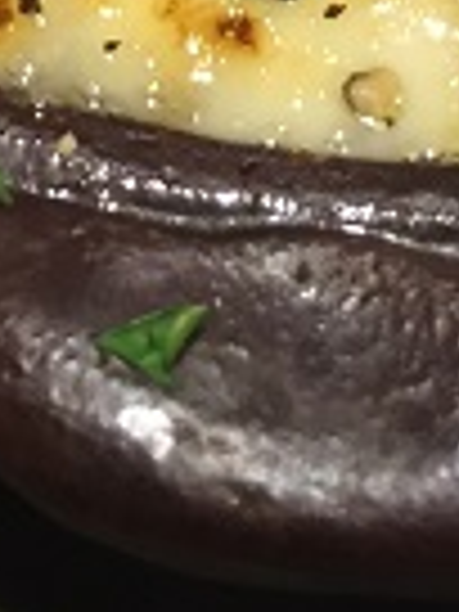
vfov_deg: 12.2
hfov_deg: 10.9
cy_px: -765
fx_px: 2404
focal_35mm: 136
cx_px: 288
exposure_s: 1/30
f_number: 2.2
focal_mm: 4.15
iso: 80
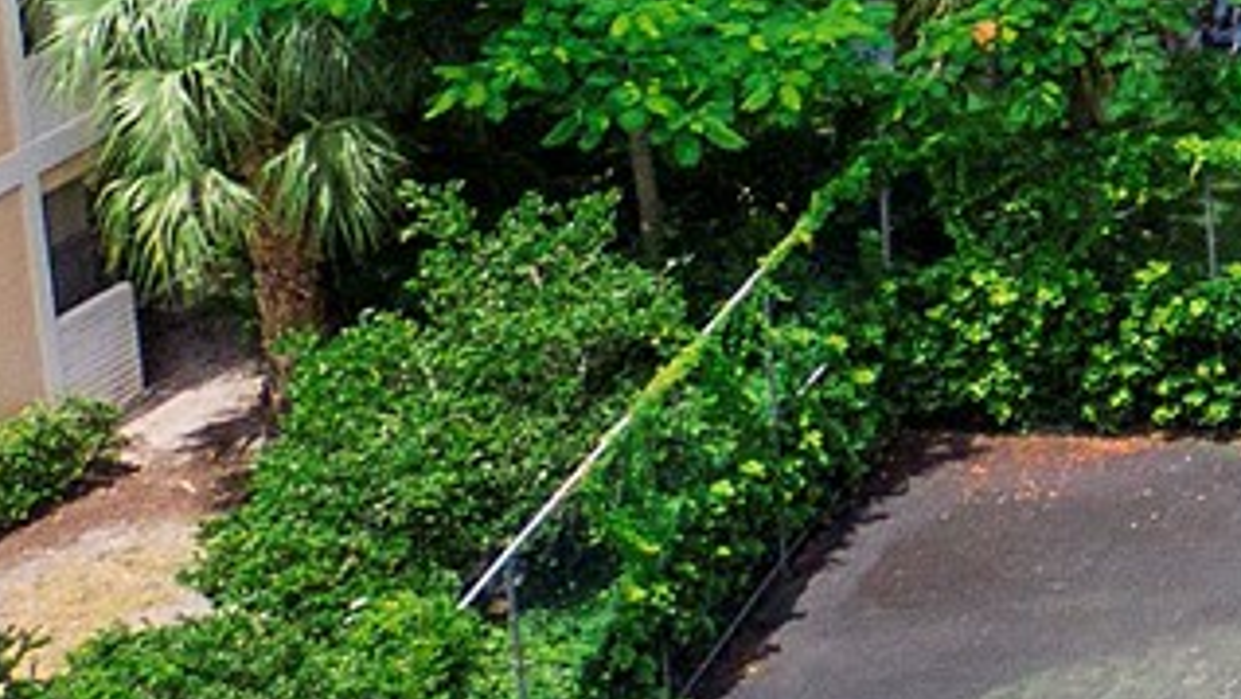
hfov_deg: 9.6
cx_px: 2829
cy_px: -572
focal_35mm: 203
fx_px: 6681
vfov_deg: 5.9
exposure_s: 1/800
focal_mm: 6.35
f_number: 3.4
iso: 100
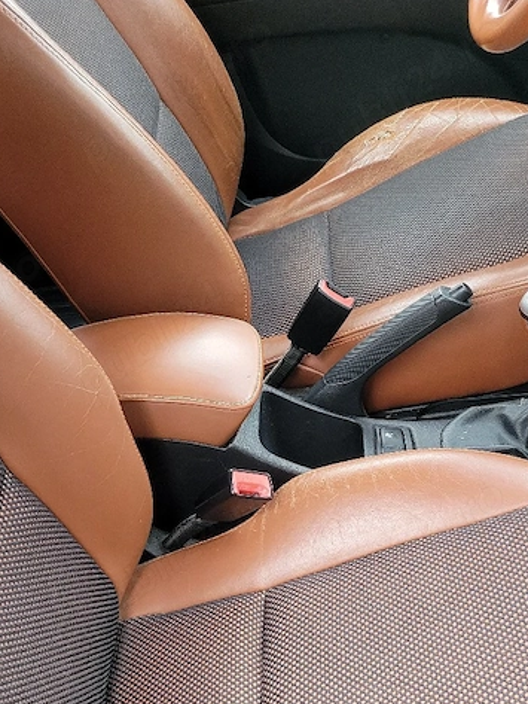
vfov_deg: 40.6
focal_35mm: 44
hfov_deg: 32.9
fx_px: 894
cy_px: 592
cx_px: 235
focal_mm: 5.4
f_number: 1.8
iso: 320
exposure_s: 1/120
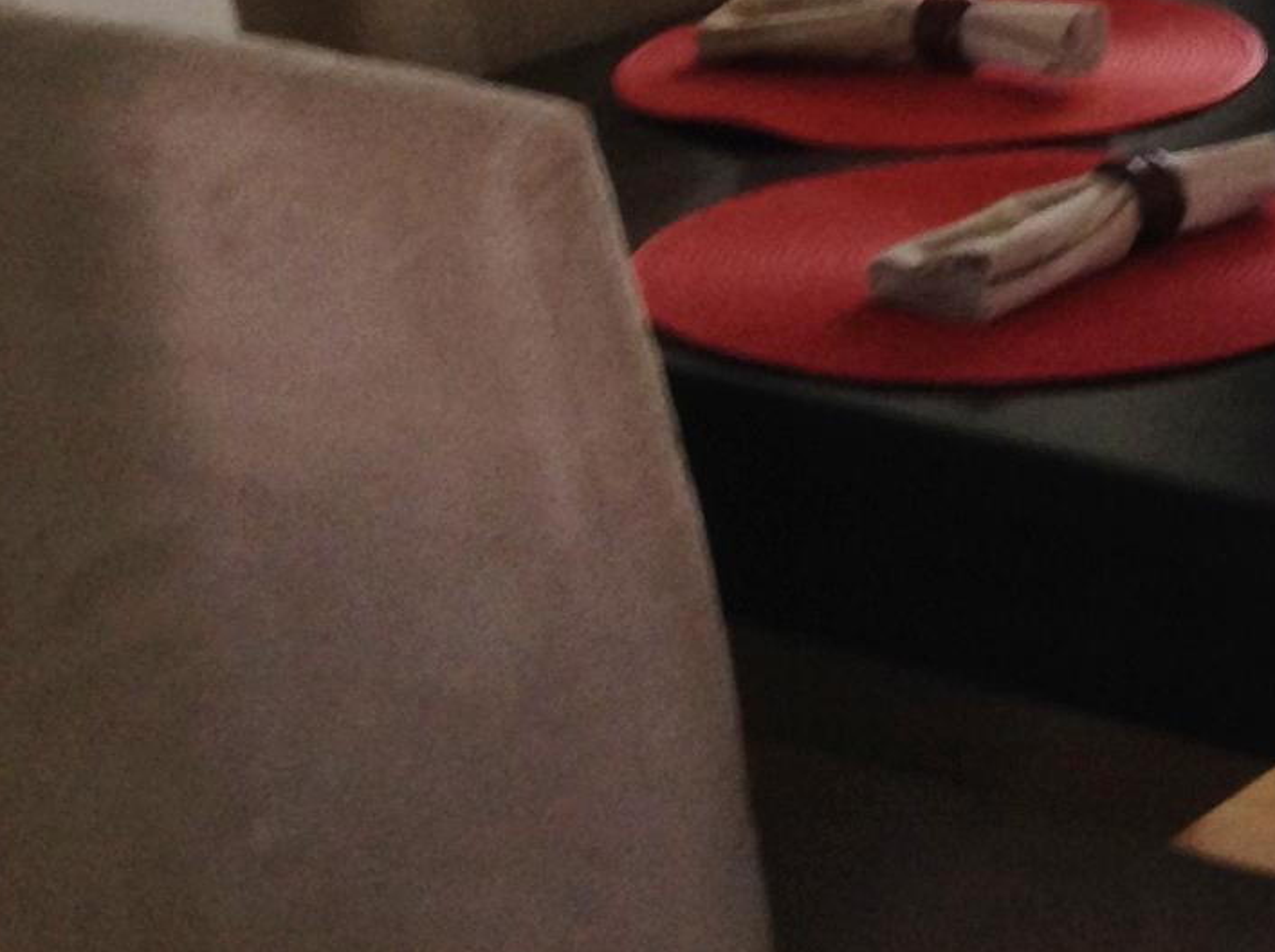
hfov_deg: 16.1
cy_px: -658
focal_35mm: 121
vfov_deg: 11.5
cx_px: 1169
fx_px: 4450
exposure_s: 1/24
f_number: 2.4
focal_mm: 3.3
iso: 40
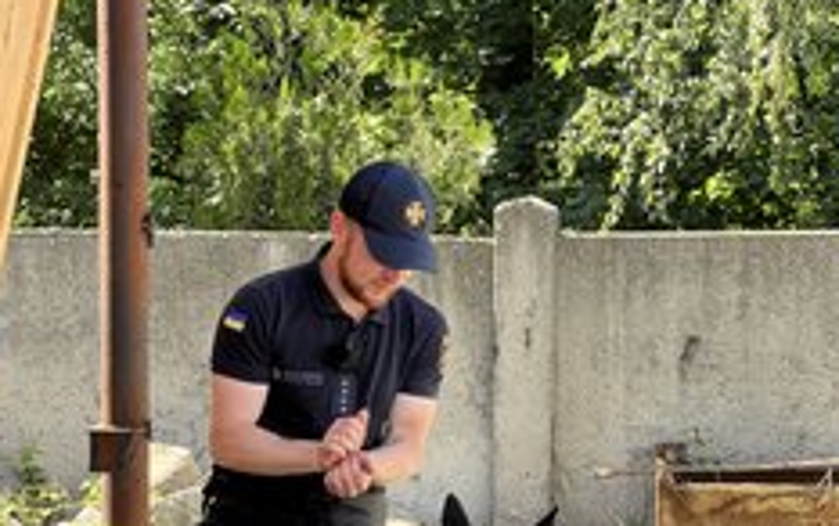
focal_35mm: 140
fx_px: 3203
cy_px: 522
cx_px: 396
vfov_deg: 9.3
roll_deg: +0.3
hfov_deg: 14.9
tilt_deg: -3.8
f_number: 2.8
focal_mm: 9
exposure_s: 1/106
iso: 32
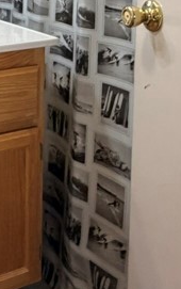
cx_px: -98
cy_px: -38
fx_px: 441
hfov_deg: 19.8
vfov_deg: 31.6
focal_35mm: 56
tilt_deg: -3.9
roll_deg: +1.8
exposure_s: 1/120
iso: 320
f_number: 2.2
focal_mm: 2.22
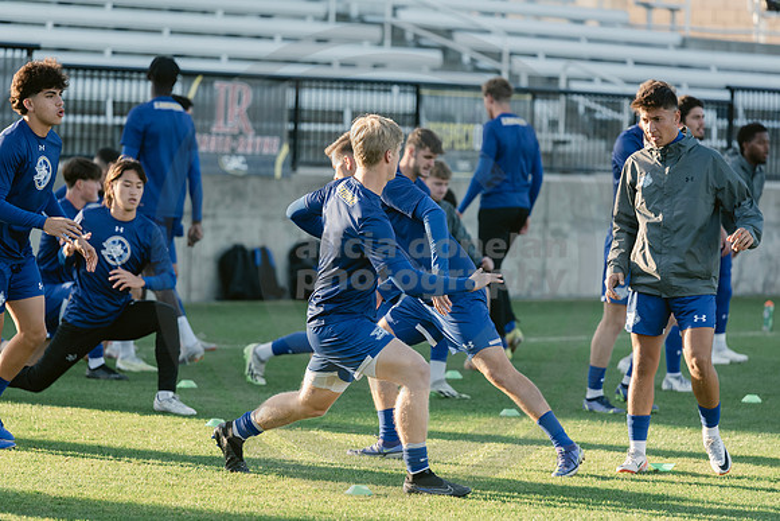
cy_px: 260
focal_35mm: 200
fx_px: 4334
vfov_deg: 6.9
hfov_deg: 10.3
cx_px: 390
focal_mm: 200
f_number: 4
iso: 1250
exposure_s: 1/1600
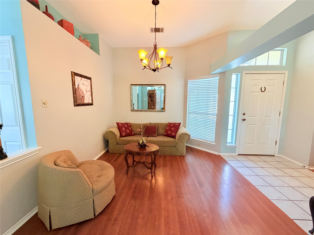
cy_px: 118
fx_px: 127
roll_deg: -0.5
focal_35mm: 14
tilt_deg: -7.6
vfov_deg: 85.7
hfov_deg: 102.1
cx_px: 157
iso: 400
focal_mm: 2.22
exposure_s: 1/60
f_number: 2.2
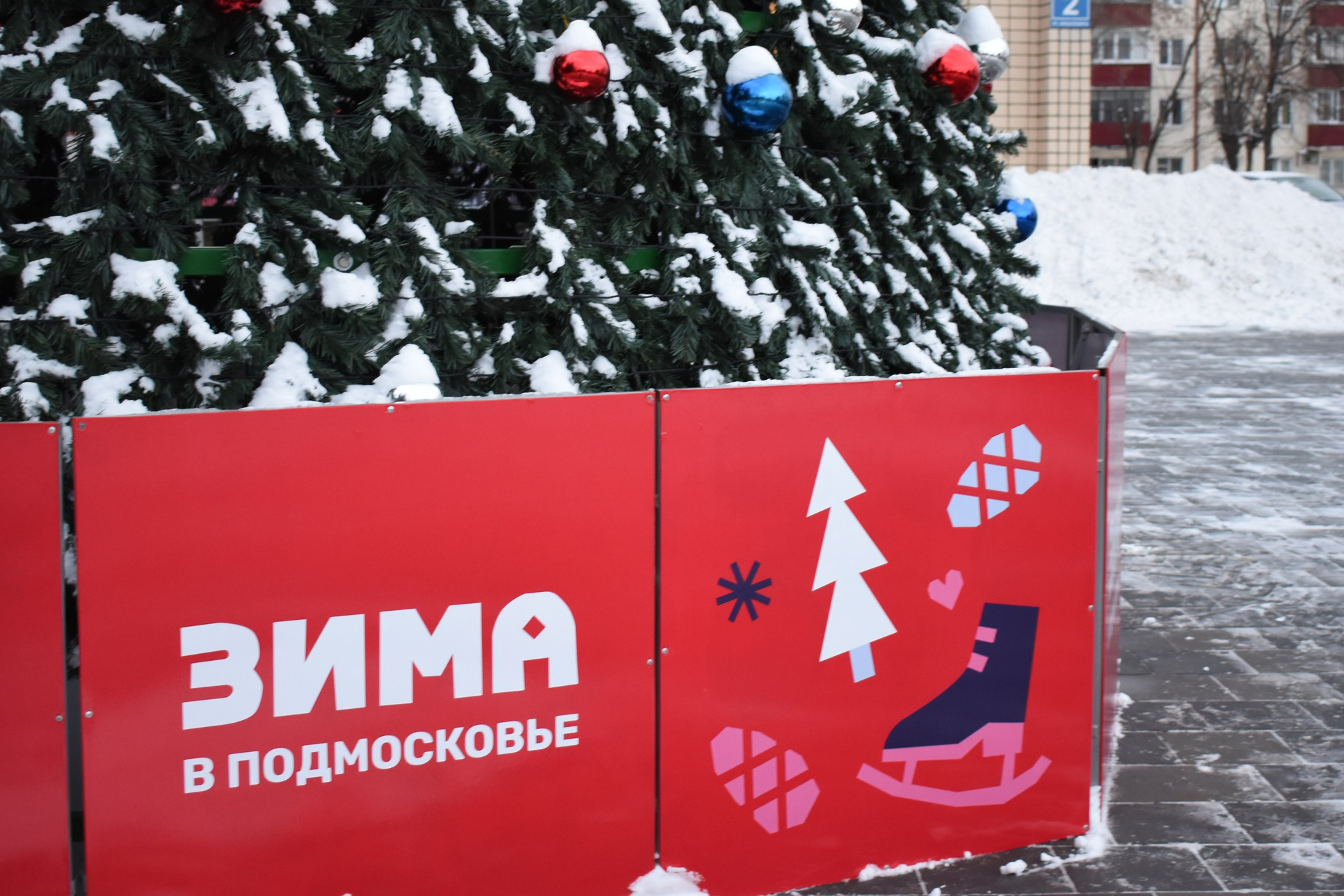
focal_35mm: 54
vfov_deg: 25.2
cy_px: 373
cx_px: 721
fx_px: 2003
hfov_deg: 37.1
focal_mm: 27
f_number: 4
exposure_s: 1/30
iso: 800
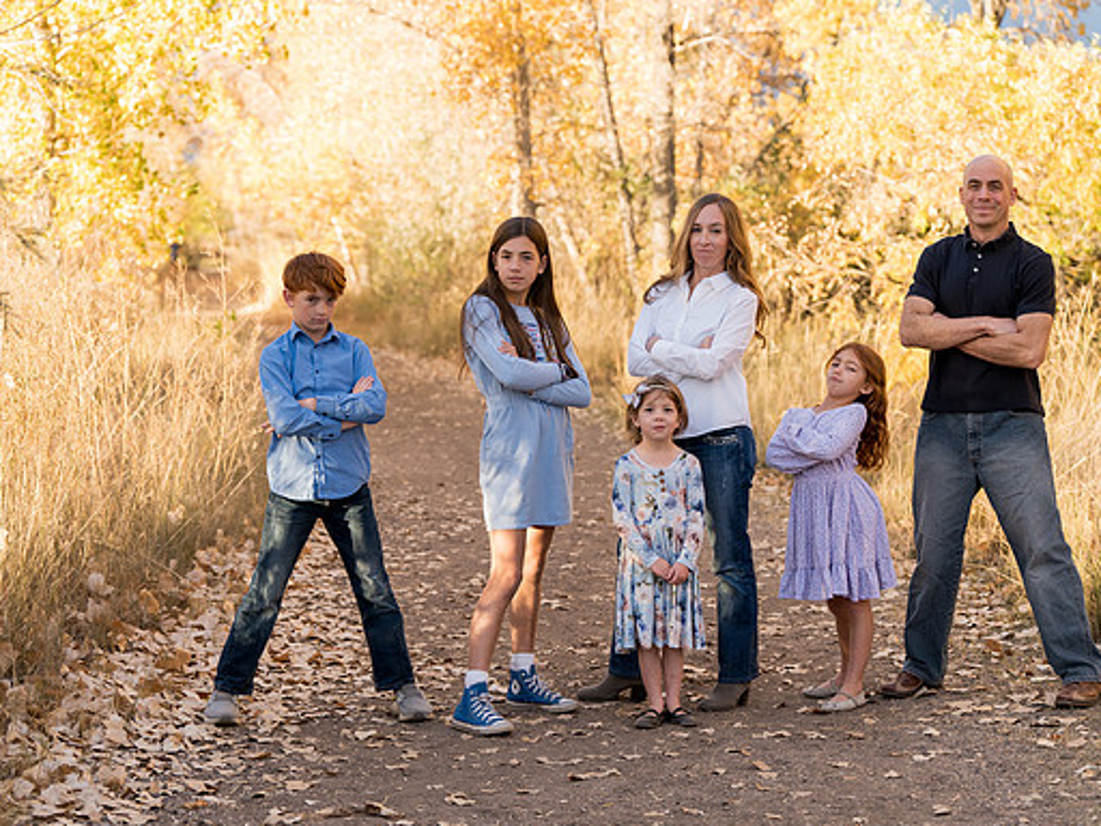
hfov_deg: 23.0
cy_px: 414
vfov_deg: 17.4
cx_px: 619
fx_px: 2704
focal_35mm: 85
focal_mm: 78
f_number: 3.5
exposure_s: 1/200
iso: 320
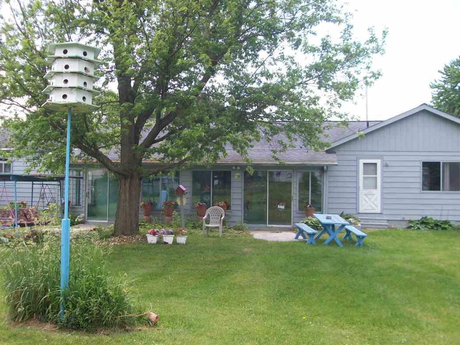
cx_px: 221
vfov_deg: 32.9
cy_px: 164
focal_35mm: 44
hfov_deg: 42.9
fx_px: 585
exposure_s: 1/421
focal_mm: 6
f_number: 2.7
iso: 80
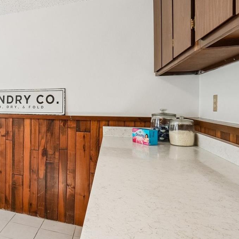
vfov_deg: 54.0
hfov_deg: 41.9
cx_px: -28
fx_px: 234
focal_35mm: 30
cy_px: 109
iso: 400
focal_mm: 10
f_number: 8
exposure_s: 1/60
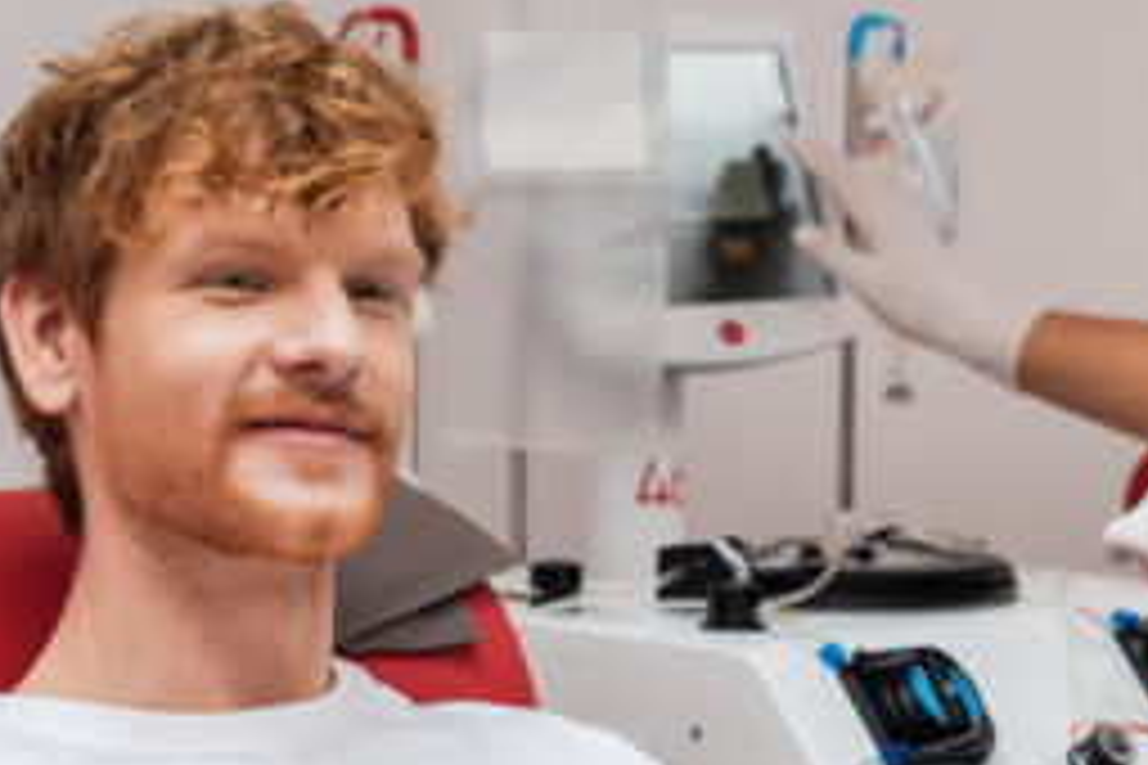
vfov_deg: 8.5
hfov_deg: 12.8
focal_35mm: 161
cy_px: 506
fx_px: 5134
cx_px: 682
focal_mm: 50
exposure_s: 1/160
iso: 200
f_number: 3.5
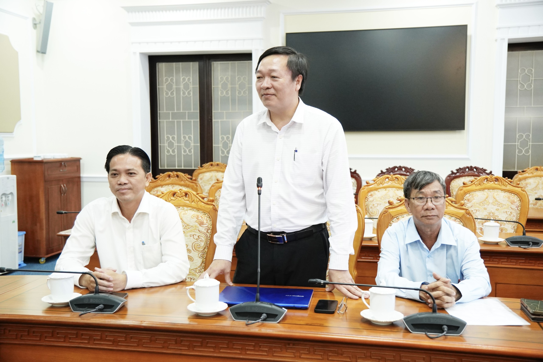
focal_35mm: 40
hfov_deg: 47.9
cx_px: 272
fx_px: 611
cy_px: 181
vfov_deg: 33.0
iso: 2000
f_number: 2.8
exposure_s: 1/160
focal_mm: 27
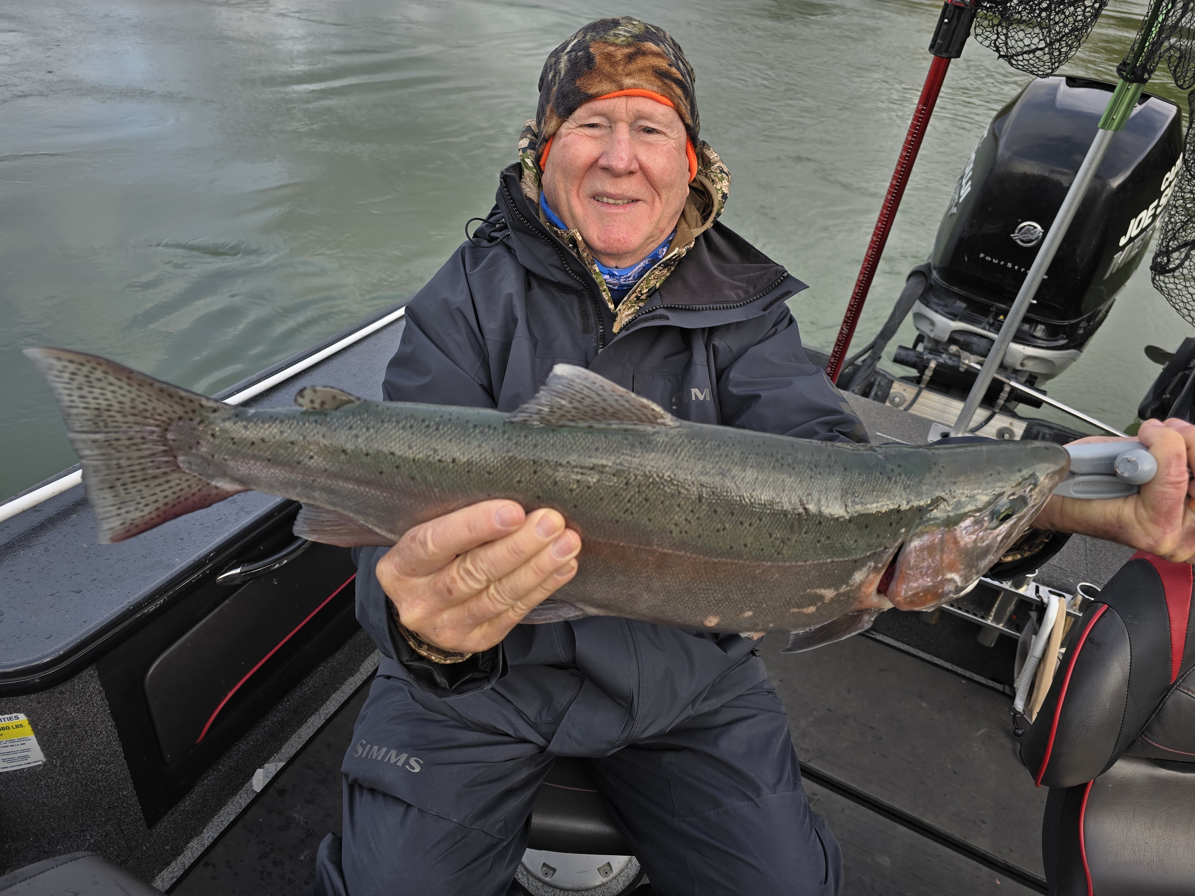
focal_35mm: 23
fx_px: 794
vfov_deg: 58.9
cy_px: 448
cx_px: 598
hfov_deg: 73.9
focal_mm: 6.3
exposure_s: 1/180
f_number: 1.7
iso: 20
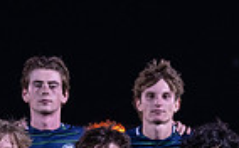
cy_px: 226
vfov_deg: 3.6
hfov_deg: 5.9
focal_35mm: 357
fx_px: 2320
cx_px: 106
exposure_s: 1/320
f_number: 2.8
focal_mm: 79
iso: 1600
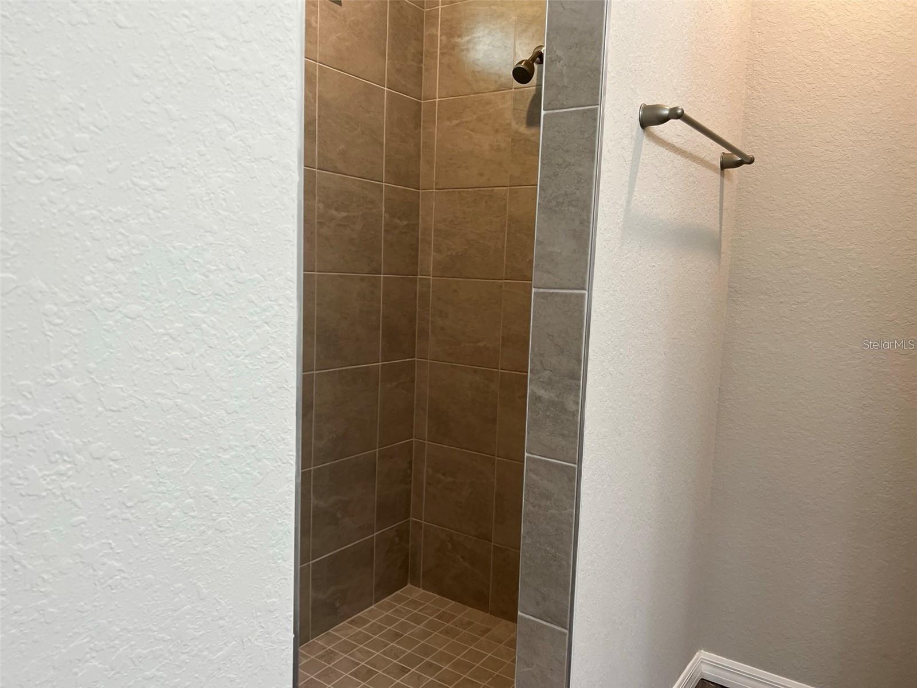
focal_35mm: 26
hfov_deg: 67.3
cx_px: 458
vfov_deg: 53.1
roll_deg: -2.1
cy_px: 344
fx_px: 689
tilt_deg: -5.9
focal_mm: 5.7
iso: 125
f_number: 1.5
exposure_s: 1/120
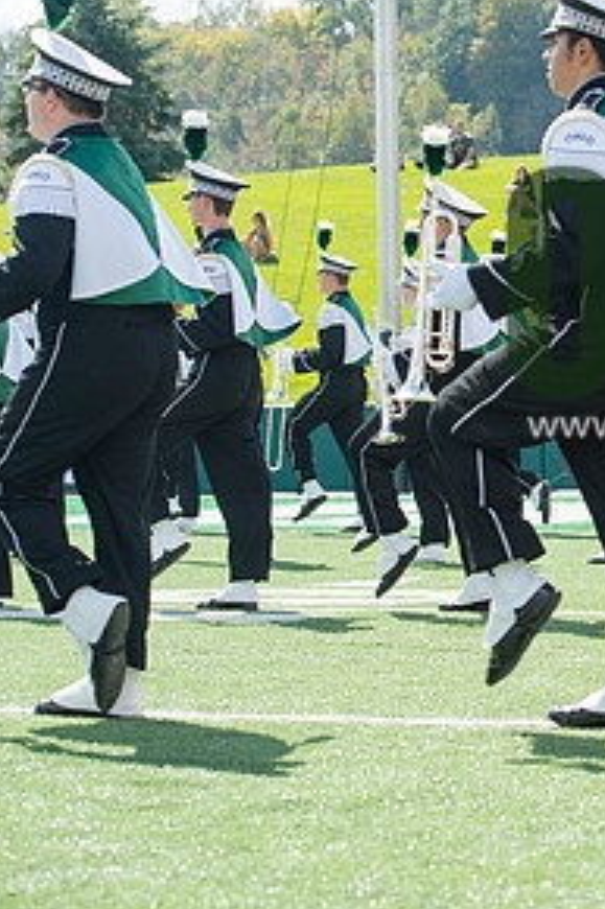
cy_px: 313
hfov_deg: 9.6
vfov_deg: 14.6
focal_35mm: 140
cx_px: 743
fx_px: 3533
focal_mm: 70
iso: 200
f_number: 4.5
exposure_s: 1/1000
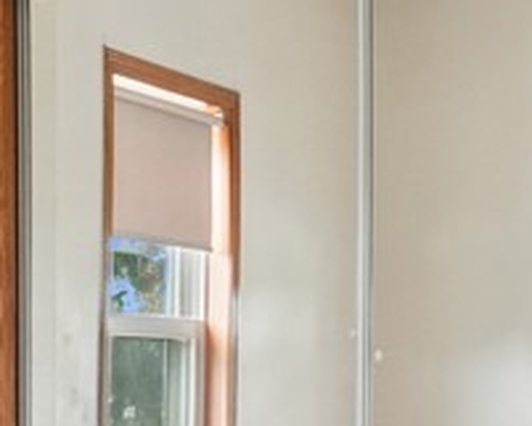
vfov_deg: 12.0
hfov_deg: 13.0
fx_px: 2001
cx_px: -557
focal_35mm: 127
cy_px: 417
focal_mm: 16
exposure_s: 1/8
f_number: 9
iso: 1250
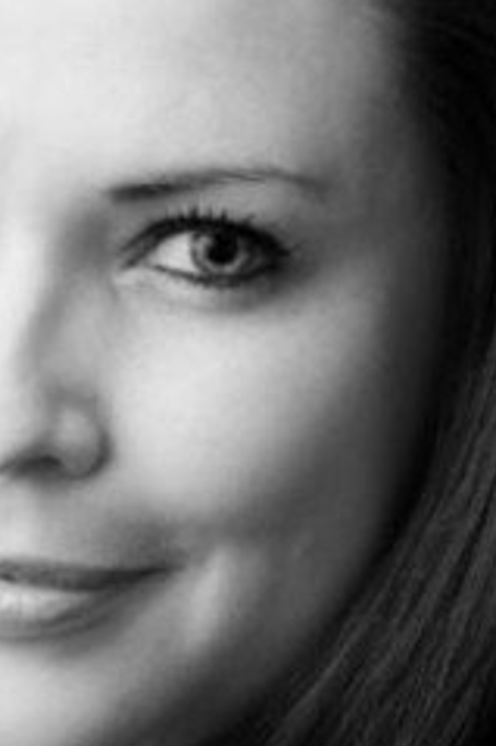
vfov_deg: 9.1
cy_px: 506
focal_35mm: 225
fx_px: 4656
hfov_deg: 6.1
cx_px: 98
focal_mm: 85
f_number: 7.1
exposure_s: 1/160
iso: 200
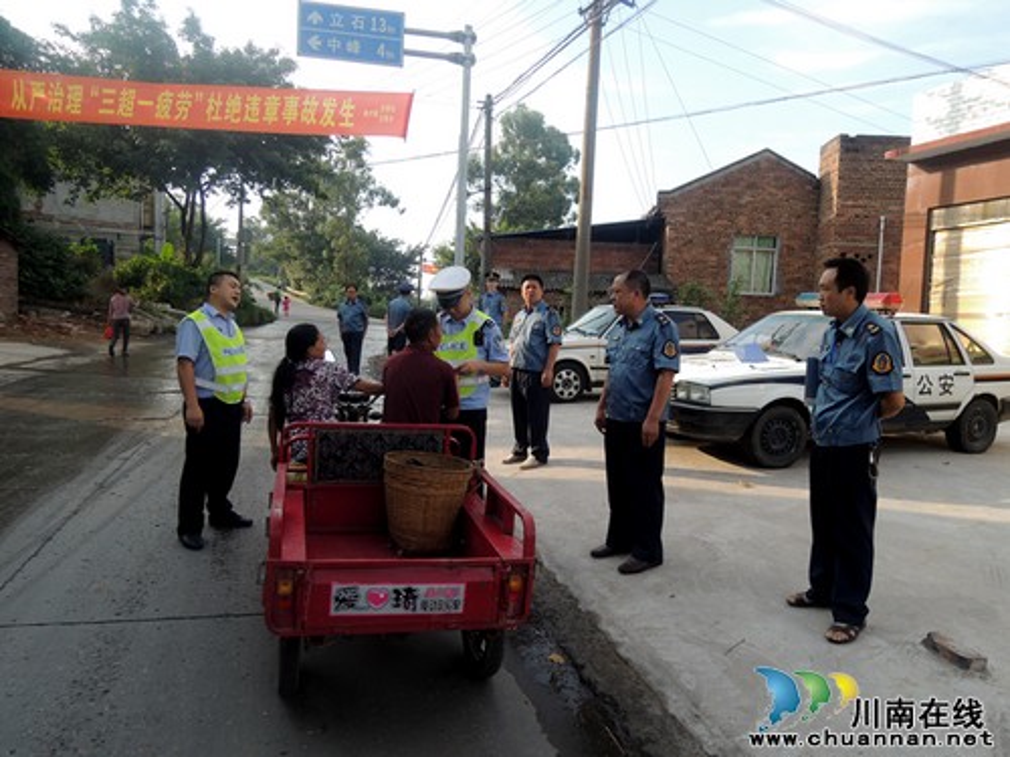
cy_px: 378
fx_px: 700
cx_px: 505
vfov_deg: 56.8
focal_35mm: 24
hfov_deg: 71.6
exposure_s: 1/400
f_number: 2.8
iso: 100
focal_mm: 4.3
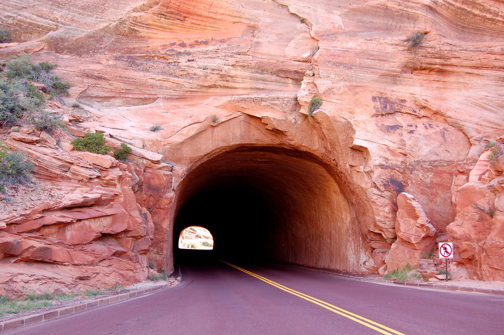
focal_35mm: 39
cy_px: 168
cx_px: 252
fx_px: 546
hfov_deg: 49.6
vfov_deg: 34.1
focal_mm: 26
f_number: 5.6
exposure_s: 1/125
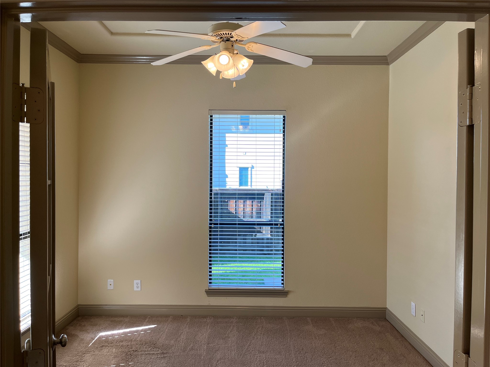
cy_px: 184
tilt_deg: +0.3
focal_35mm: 26
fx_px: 368
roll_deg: +0.3
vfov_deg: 53.1
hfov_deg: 67.3
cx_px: 245
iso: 64
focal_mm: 5.1
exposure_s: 1/158
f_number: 1.6
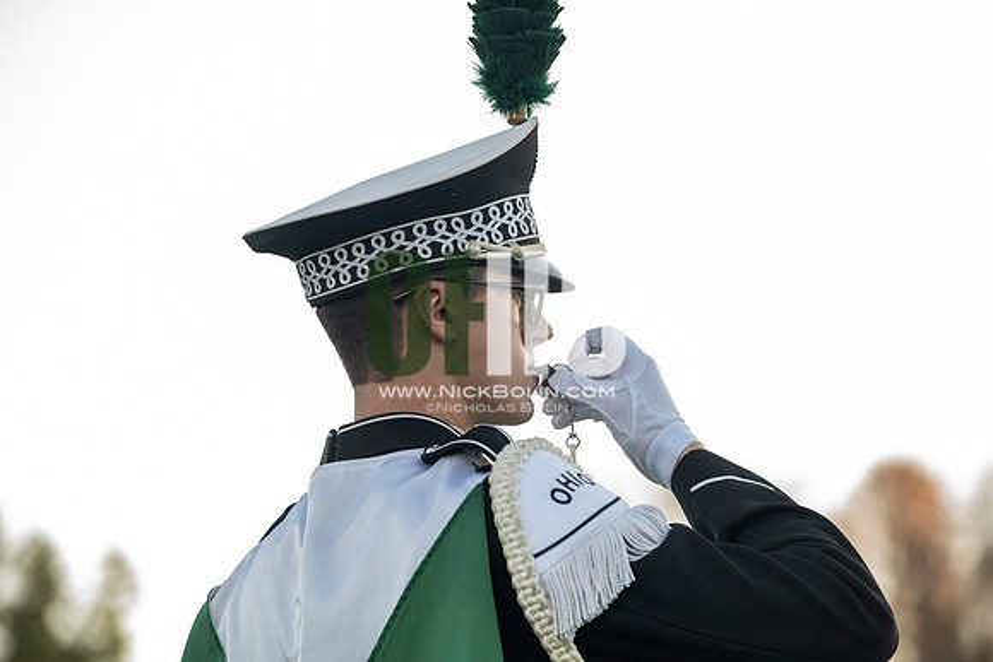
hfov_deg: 11.1
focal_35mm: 185
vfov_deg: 7.4
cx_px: 496
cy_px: 331
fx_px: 5104
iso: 5000
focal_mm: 185
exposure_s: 1/2500
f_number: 4.5
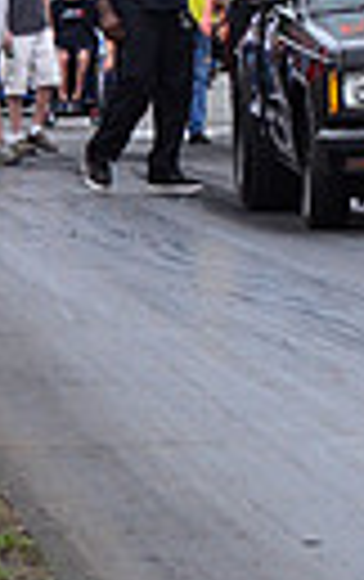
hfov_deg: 3.0
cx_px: 1299
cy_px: 67
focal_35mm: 425
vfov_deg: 4.9
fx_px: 6723
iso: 1000
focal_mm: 62
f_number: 8
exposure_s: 1/1000
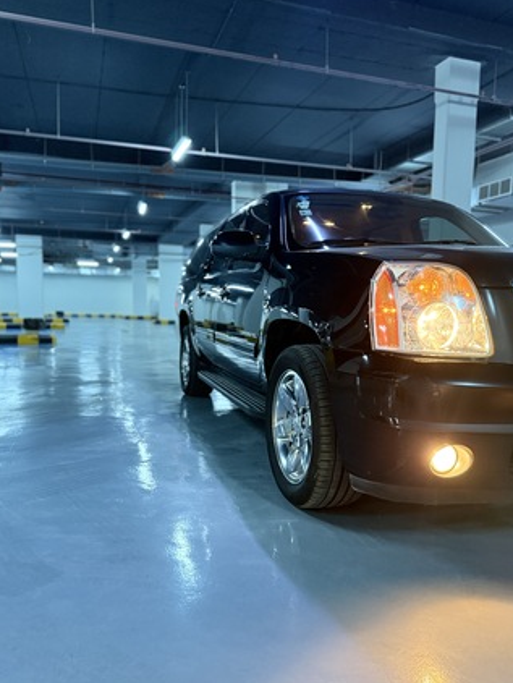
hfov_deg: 53.1
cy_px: 362
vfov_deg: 67.2
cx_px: 261
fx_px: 513
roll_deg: -1.3
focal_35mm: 26
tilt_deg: -5.0
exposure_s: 1/60
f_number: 1.78
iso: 640
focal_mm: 6.76
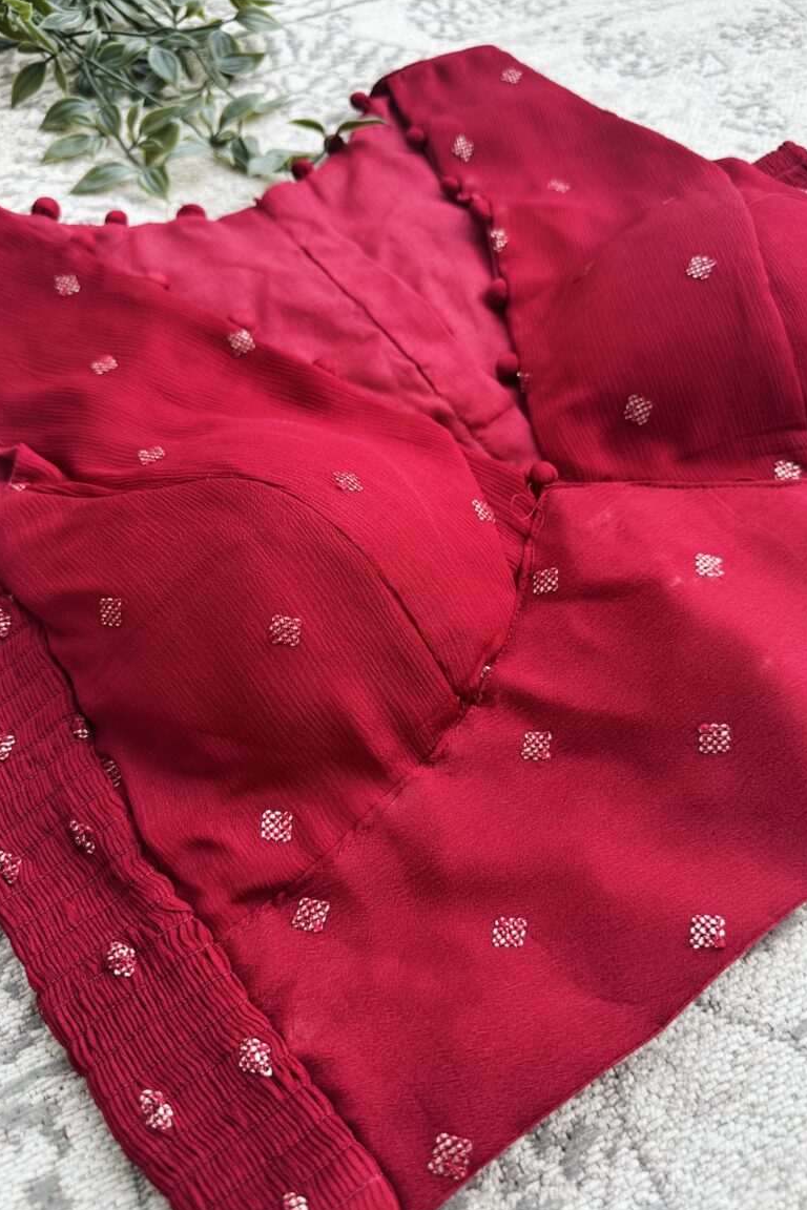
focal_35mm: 26
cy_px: 586
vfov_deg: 69.4
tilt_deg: -57.7
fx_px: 874
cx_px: 400
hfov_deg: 49.6
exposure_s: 1/258
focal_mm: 6.86
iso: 80
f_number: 1.78
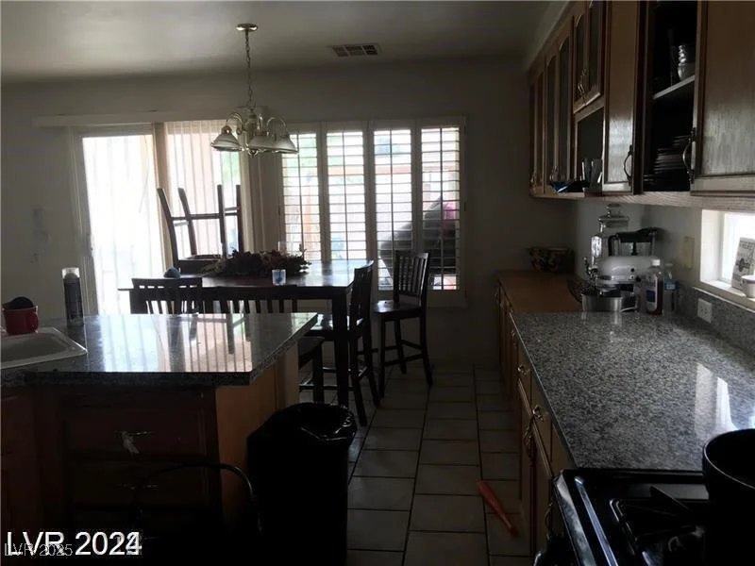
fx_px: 611
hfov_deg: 63.4
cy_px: 283
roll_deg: +1.8
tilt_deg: -8.5
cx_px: 378
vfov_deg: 49.7
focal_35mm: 28
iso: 40
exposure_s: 1/120
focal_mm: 3.99
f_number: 1.8
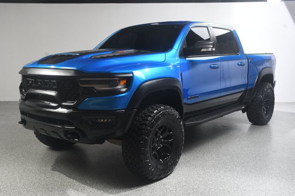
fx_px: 295
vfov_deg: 36.8
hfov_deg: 53.2
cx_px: 148
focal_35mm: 36
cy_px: 98
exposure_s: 1/160
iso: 100
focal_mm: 24
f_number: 8
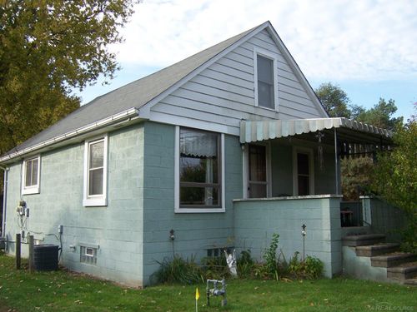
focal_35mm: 33
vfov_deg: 42.9
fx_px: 398
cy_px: 156
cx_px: 208
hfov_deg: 55.4
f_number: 3.4
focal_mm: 5.5
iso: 80
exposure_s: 1/350
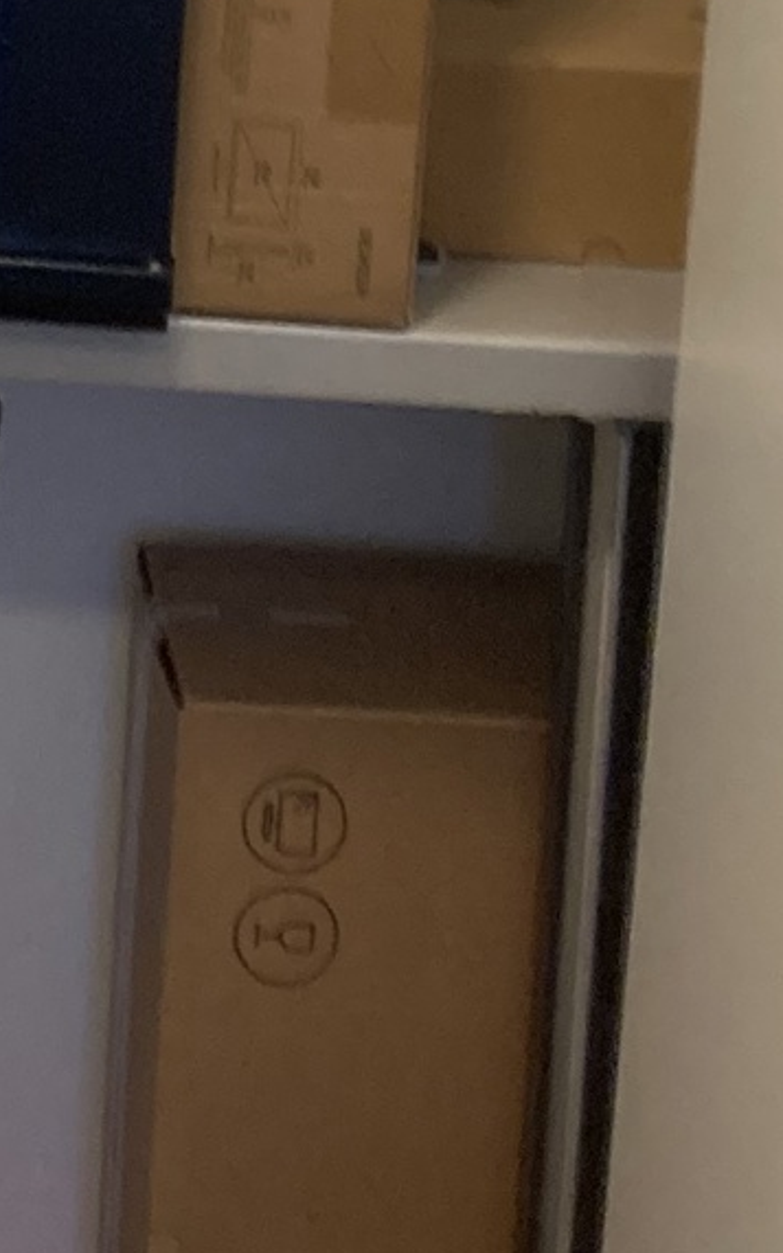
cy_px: -524
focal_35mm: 133
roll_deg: -2.4
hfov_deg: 9.5
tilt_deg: -5.0
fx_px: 4540
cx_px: -463
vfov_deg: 14.8
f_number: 1.8
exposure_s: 1/50
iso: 100
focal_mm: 3.99
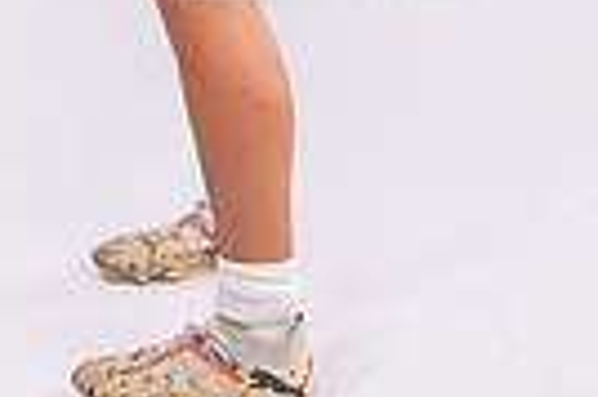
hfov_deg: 20.2
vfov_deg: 11.8
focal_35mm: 101
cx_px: 339
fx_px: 1676
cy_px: -451
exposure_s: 1/200
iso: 160
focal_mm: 30
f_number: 7.1
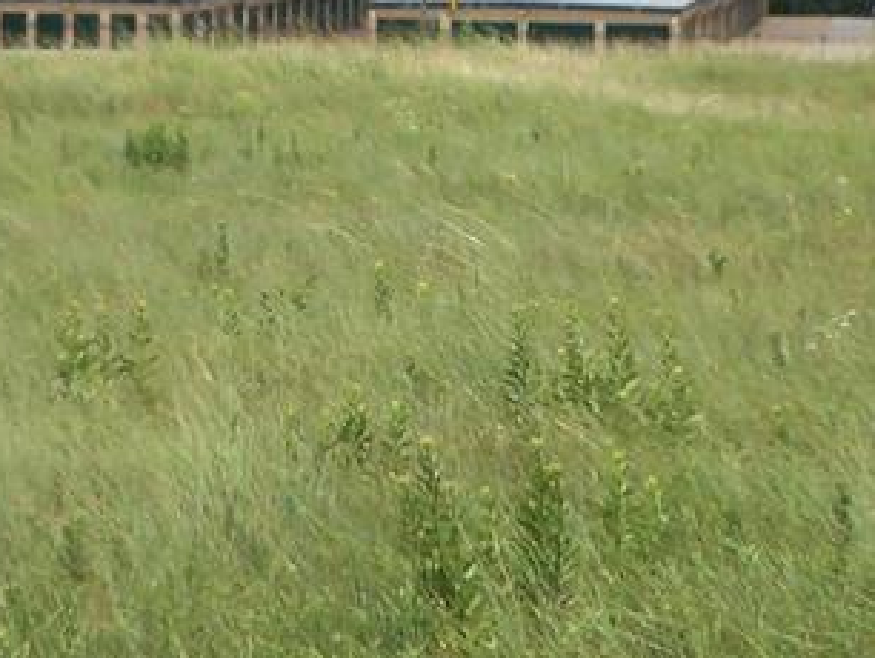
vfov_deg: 11.7
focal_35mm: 127
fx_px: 3213
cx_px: 329
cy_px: 220
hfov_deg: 15.5
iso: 100
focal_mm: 6.3
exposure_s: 1/500
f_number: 5.6
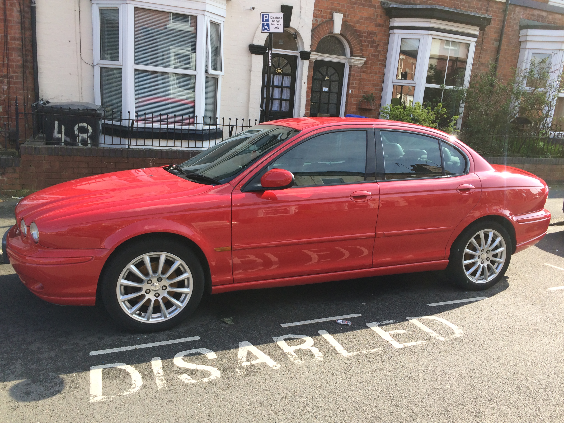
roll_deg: -4.8
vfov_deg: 48.2
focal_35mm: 29
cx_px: 282
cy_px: 212
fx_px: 472
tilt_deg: -15.6
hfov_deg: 61.7
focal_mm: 4.15
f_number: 2.2
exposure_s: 1/622
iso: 32
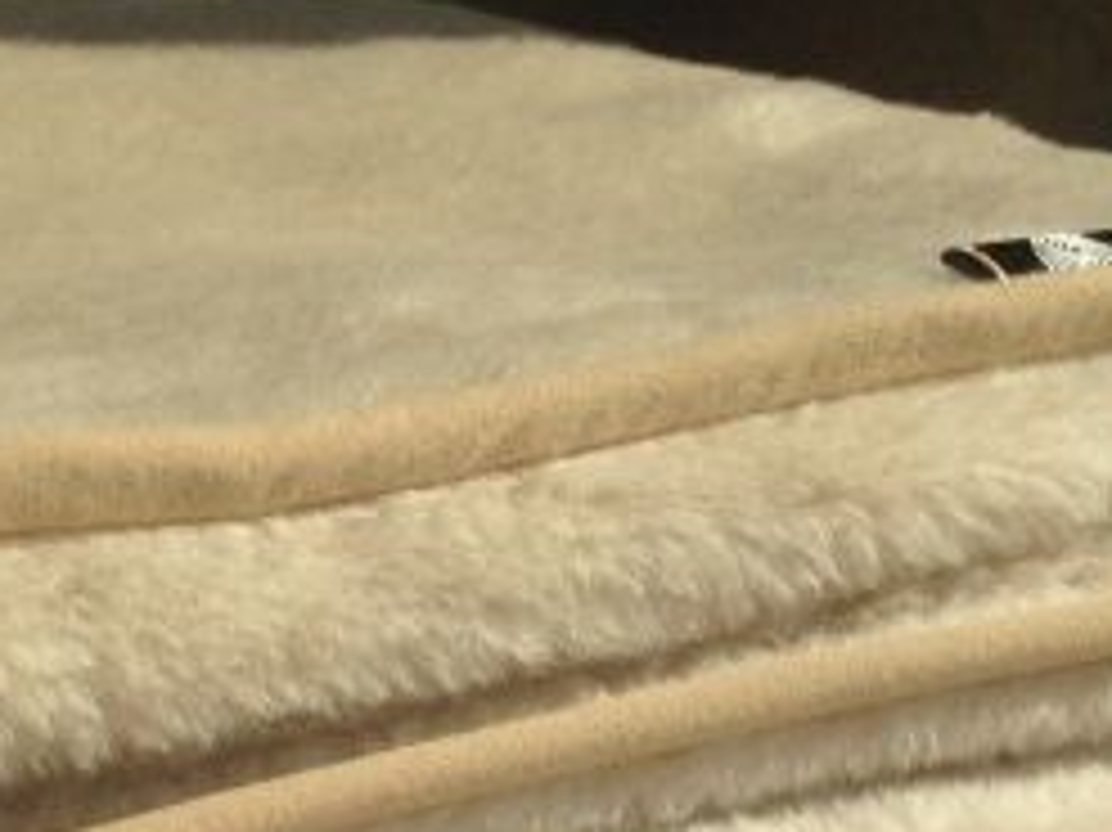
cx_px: 450
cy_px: 1327
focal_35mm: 107
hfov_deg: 18.4
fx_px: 3436
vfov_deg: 12.9
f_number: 2.4
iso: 50
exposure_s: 1/2008
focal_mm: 4.12
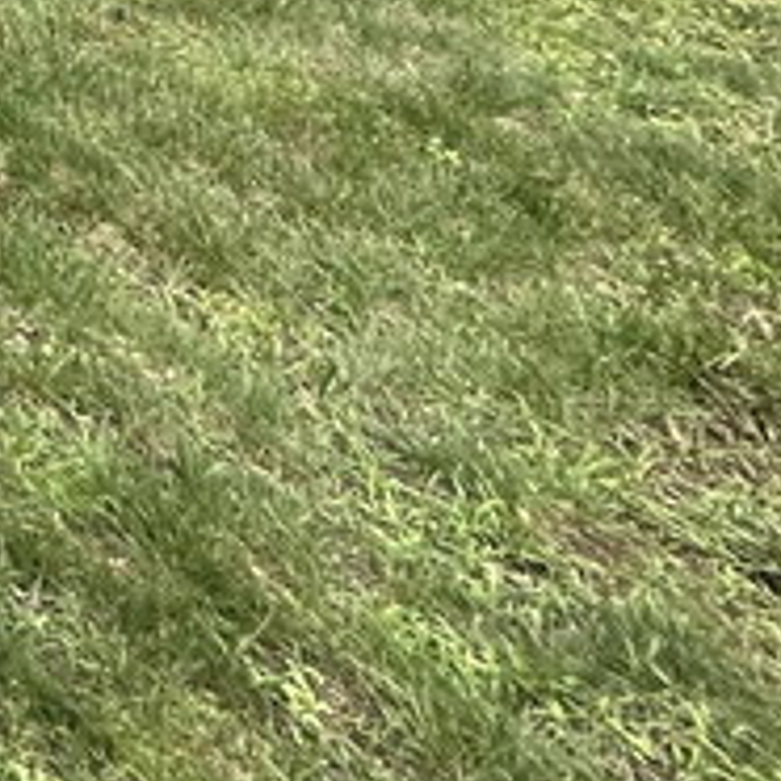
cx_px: -1281
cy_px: -735
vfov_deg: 18.2
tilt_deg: -10.7
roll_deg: +0.9
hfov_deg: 13.5
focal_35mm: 68
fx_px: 1736
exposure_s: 1/99
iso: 40
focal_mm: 2.22
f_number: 2.2
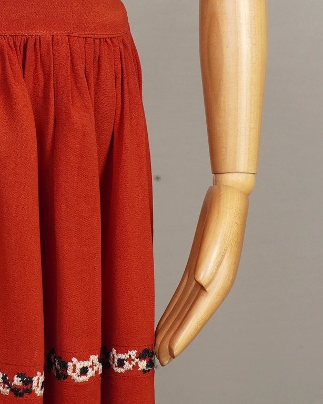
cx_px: -54
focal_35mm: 169
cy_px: -26
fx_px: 2020
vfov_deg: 11.3
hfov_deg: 9.0
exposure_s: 1/13
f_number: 7.1
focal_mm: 32
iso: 200
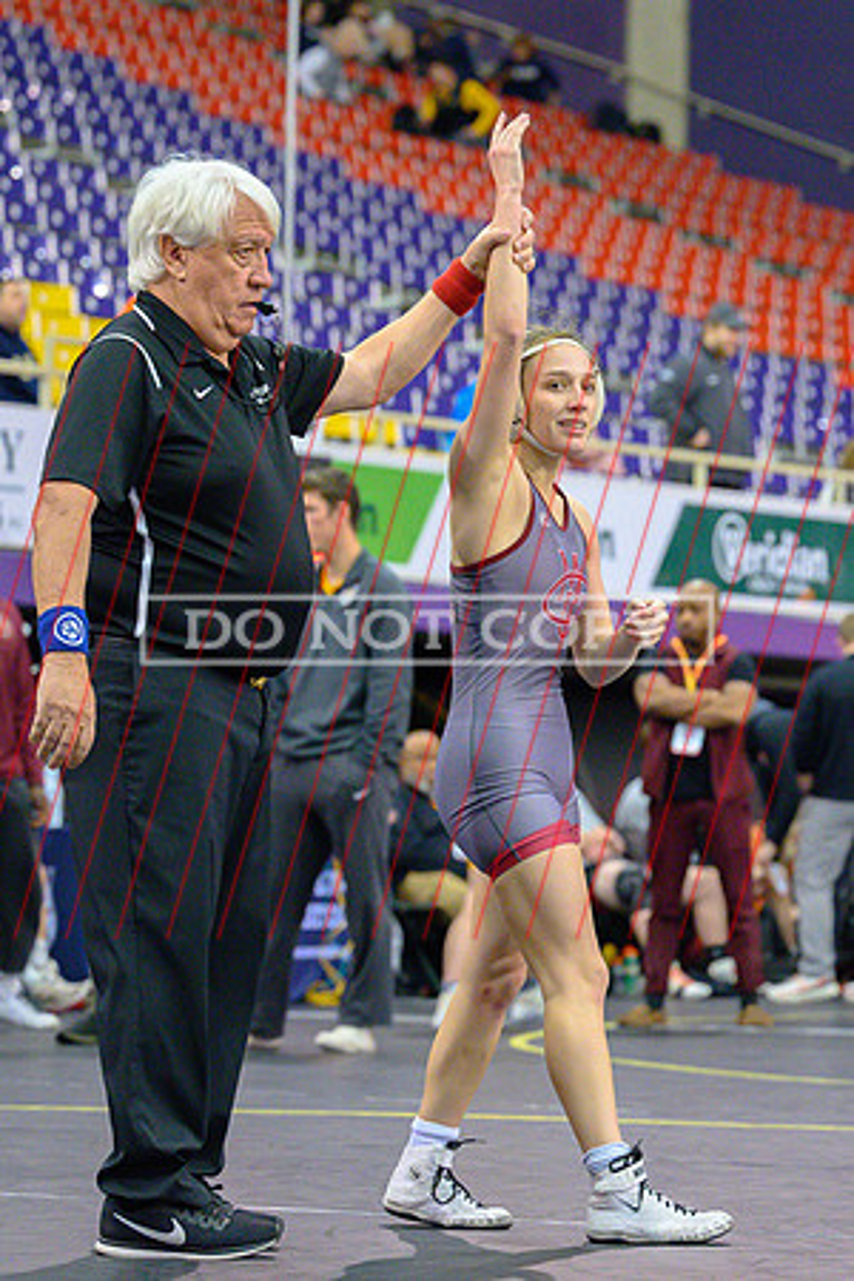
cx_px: 528
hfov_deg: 8.7
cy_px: 487
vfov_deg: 13.0
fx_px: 5599
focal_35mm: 157
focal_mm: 84
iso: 5600
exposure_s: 1/800
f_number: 3.2
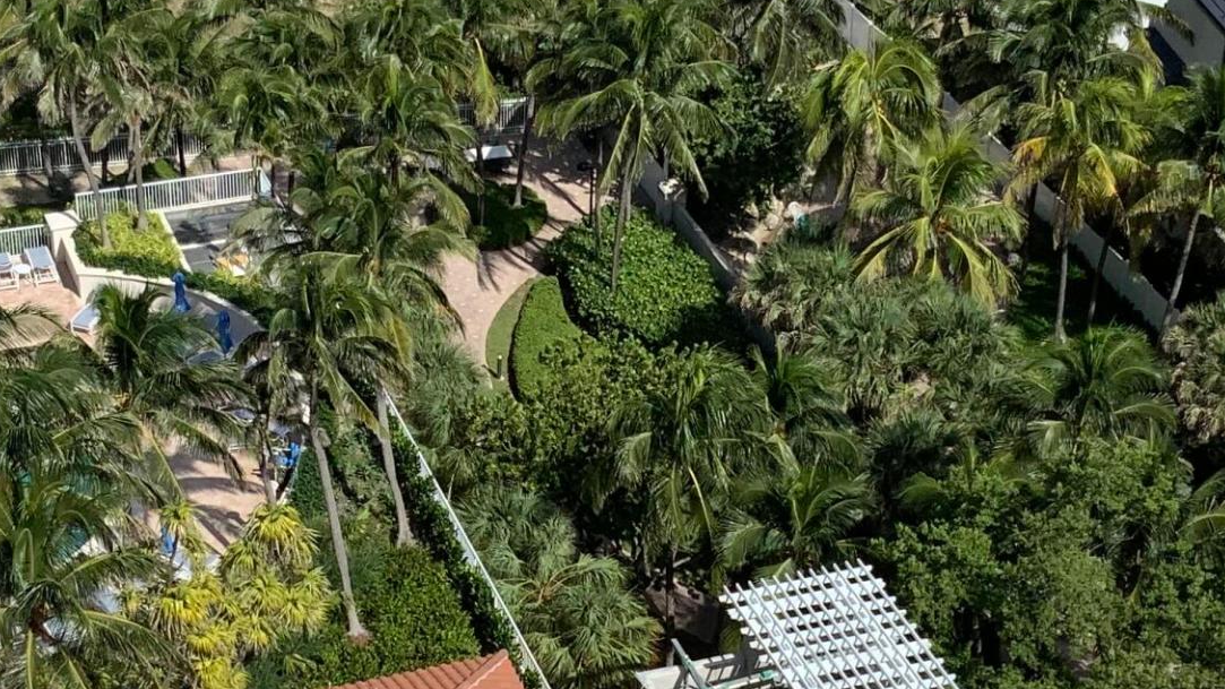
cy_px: 446
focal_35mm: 84
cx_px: 555
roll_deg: -1.9
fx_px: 2728
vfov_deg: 14.4
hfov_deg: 25.3
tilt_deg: -34.9
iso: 16
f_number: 1.8
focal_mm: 3
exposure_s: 1/3125
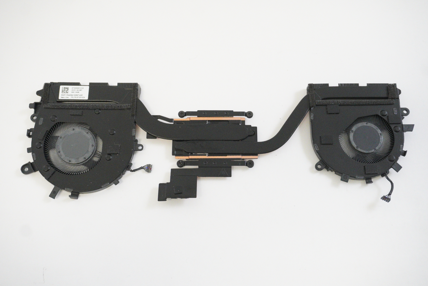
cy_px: 146
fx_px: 476
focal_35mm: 40
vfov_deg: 33.4
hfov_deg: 48.4
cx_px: 219
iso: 6400
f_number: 5.6
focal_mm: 26
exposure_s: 1/250
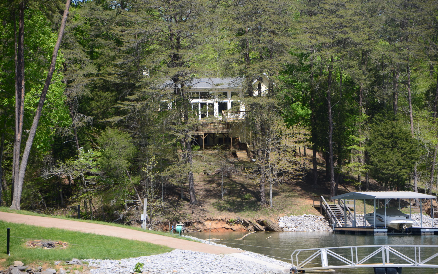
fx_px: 1916
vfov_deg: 8.2
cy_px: 132
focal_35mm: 161
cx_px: 219
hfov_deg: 13.0
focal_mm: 105
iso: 100
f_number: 5.6
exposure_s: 1/250
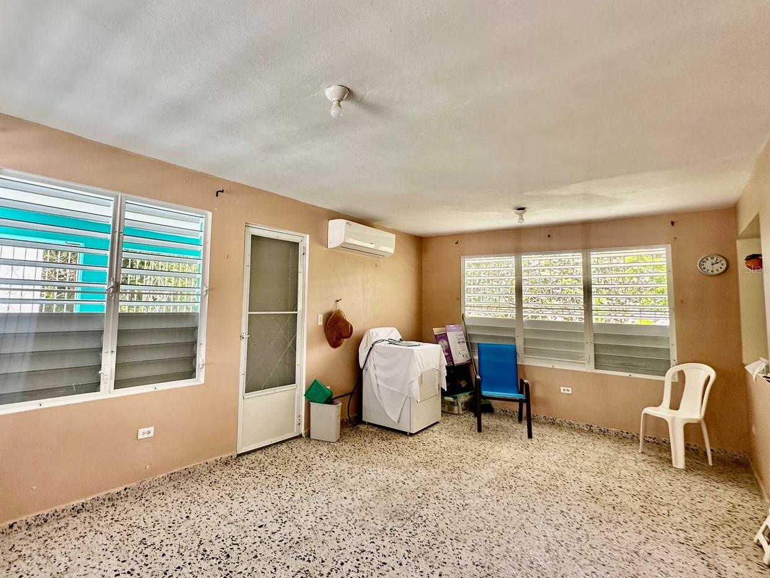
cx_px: 308
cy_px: 268
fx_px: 400
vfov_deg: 71.5
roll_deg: -2.6
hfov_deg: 86.6
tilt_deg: +6.5
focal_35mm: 18
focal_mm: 2.22
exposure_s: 1/99
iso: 100
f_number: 2.2
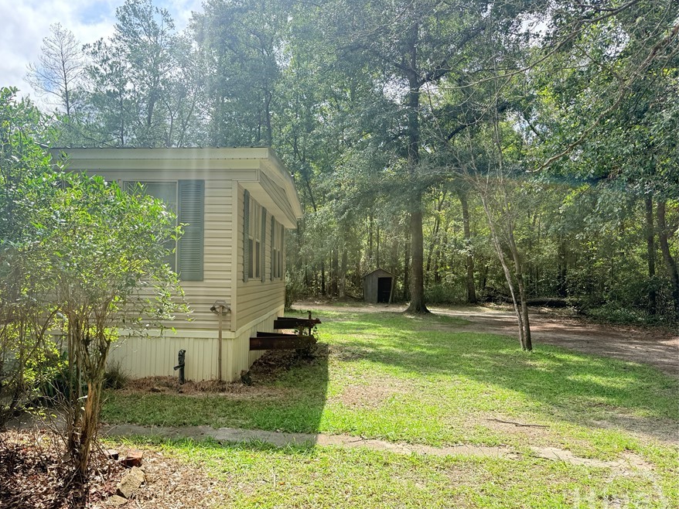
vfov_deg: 49.7
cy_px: 265
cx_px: 284
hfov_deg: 63.1
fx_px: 549
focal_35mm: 28
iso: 100
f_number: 1.78
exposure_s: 1/1689
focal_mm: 6.76
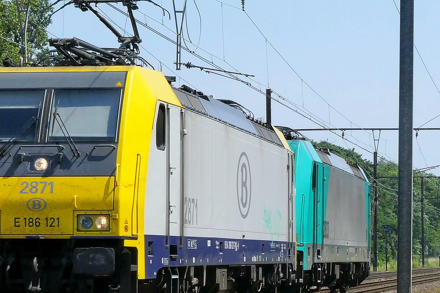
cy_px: 128
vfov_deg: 12.6
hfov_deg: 18.7
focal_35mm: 109
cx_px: 152
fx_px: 1331
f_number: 9
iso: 400
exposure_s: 1/800
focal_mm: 24.2
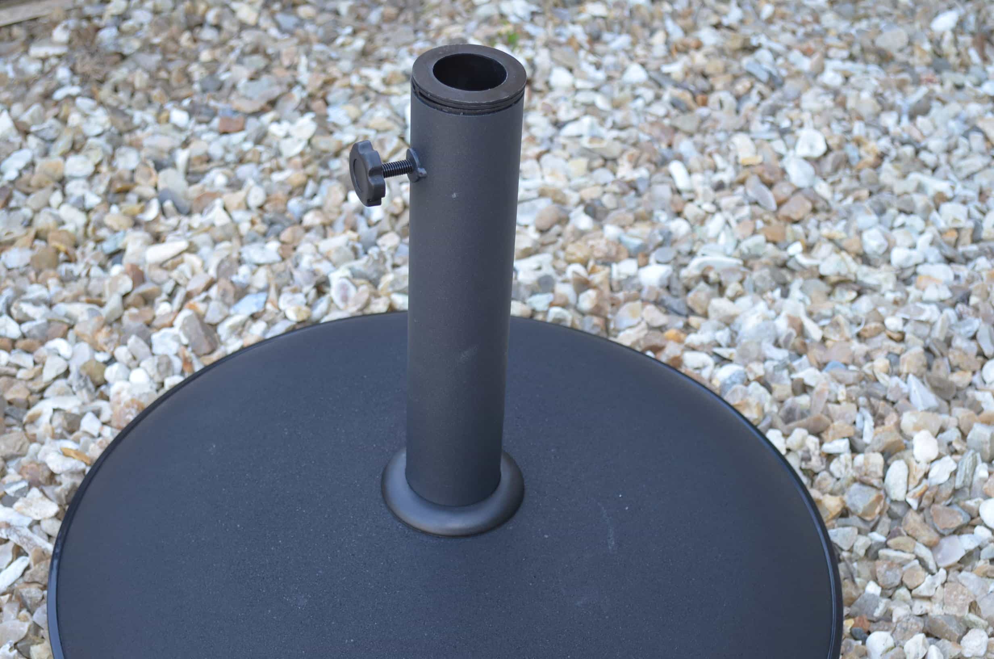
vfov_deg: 23.7
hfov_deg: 35.1
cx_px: 497
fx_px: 1571
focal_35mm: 57
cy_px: 330
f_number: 5
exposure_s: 1/50
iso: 200
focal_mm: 38
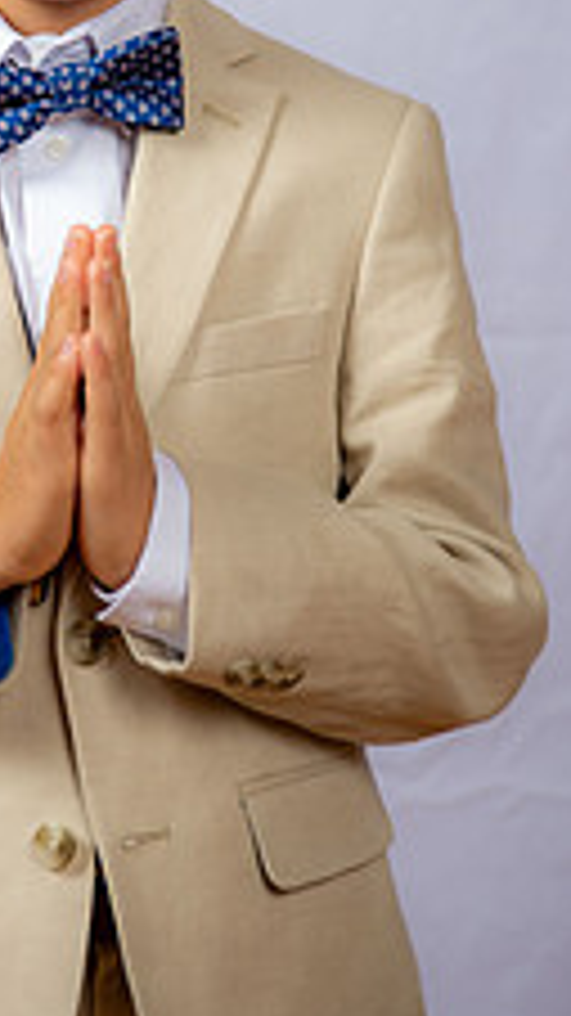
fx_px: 3933
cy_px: 252
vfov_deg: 14.7
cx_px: 119
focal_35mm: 146
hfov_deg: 8.3
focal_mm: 70
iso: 250
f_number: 6.3
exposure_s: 1/160
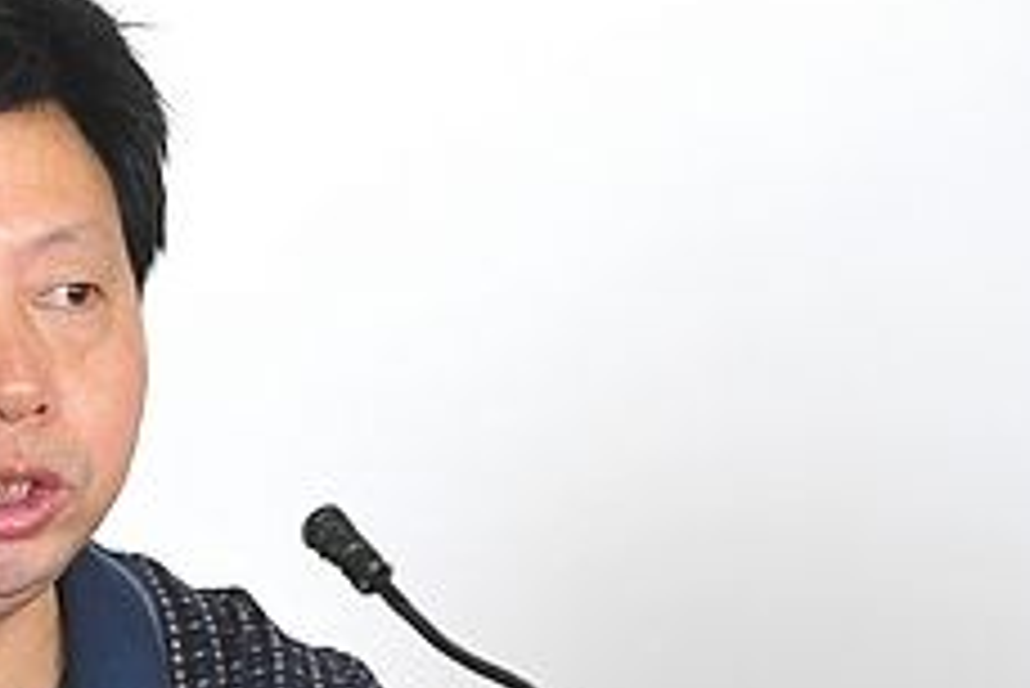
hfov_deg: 5.2
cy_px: 643
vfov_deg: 3.5
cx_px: 58
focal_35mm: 392
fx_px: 11222
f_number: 6.3
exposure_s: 1/100
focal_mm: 180
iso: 3200
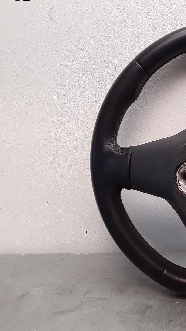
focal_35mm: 44
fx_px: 386
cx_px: 211
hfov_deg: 25.0
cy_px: 165
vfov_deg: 46.4
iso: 100
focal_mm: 2.91
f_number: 1.9
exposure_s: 1/103
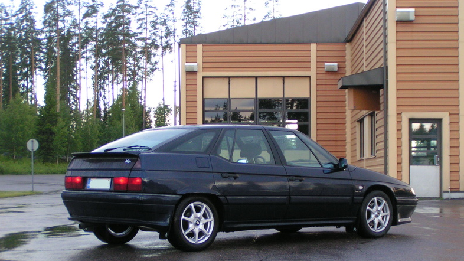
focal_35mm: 79
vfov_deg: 15.3
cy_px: 174
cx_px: 231
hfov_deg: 26.9
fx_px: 972
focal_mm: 11
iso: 125
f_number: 3.2
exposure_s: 1/80
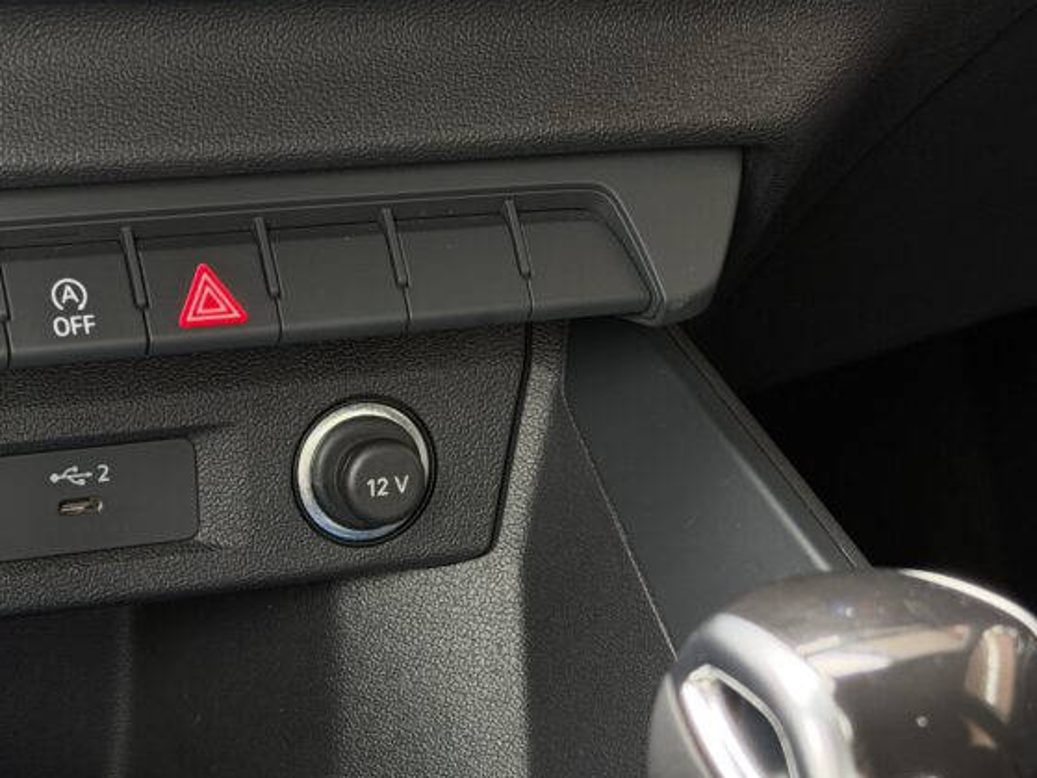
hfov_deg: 22.2
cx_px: 339
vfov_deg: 16.7
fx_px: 2636
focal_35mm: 88
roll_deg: -4.3
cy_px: 546
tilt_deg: -26.2
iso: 125
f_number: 1.78
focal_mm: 6.76
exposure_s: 1/60
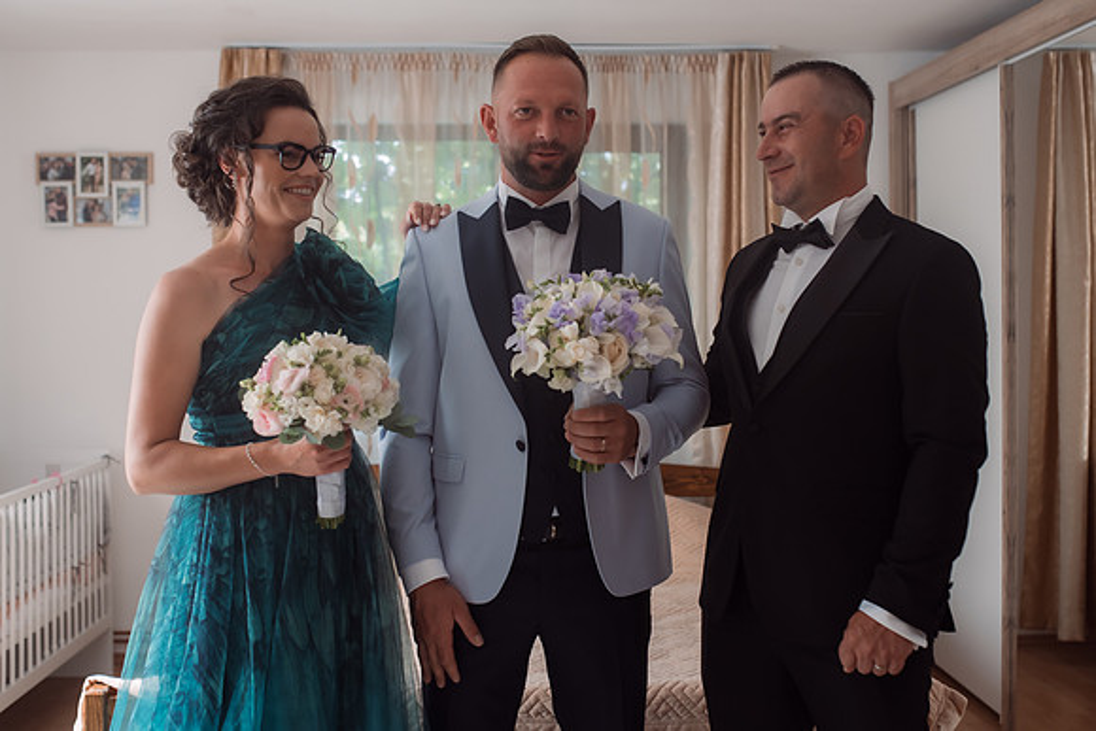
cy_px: 340
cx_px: 548
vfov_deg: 30.9
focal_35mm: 43
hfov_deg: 45.1
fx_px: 1321
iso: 400
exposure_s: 1/200
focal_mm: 35
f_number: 2.8
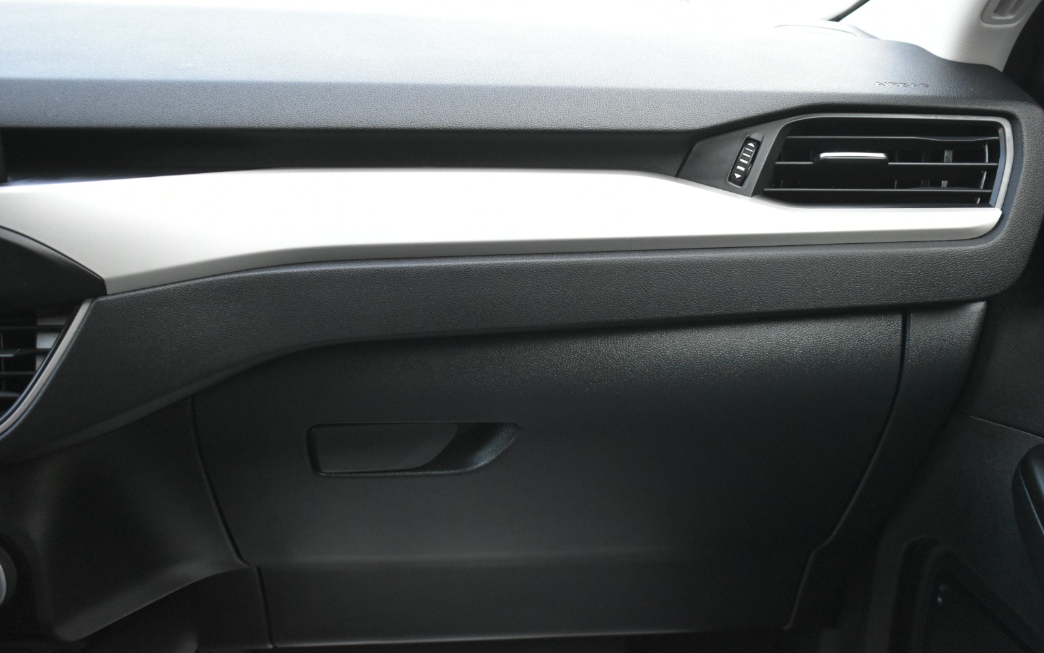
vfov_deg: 34.4
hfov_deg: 52.7
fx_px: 1053
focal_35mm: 37
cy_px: 334
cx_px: 520
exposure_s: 1/320
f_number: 4
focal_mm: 24
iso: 3200
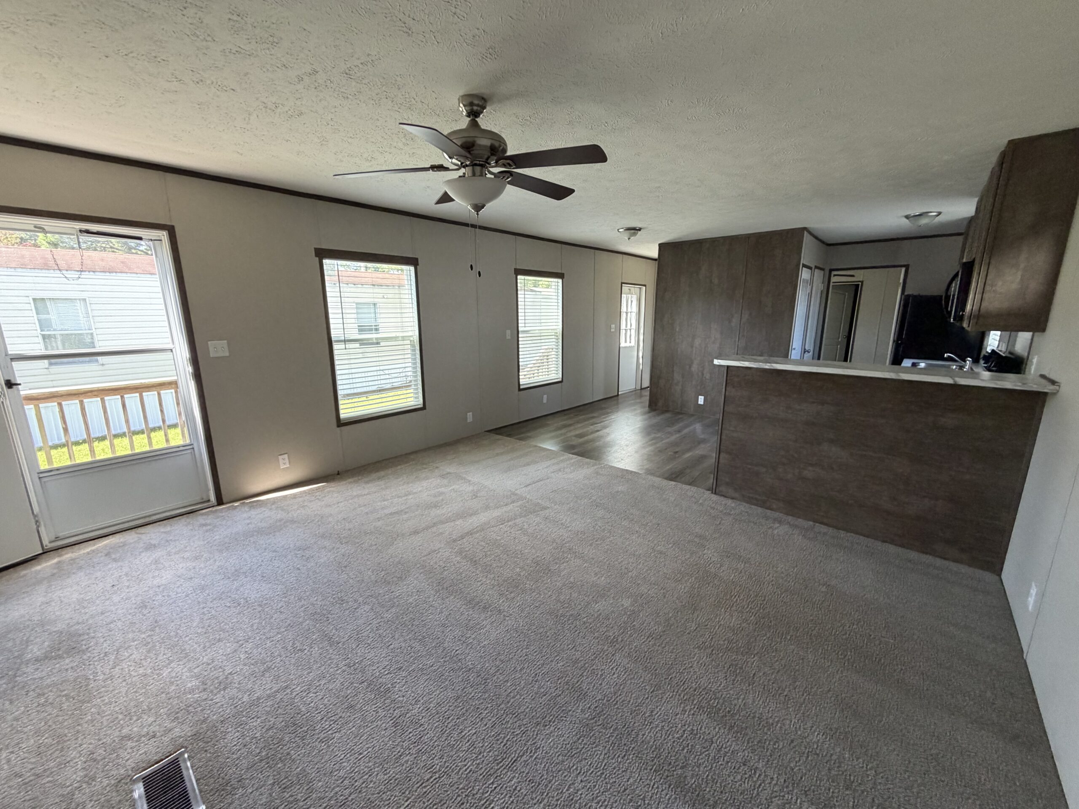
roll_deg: +0.7
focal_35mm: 14
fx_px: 436
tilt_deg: -11.2
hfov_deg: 102.1
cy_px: 404
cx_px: 540
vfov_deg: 85.7
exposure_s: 1/121
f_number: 2.2
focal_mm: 2.22
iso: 250
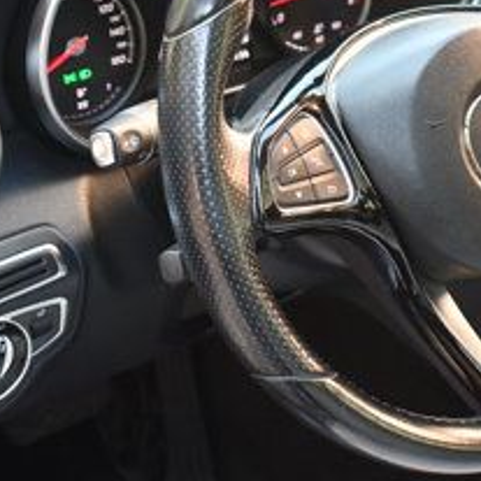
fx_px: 1242
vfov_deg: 21.9
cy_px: 199
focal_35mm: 79
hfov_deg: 21.7
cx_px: 372
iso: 1250
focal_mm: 20
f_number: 3.8
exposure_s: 1/125
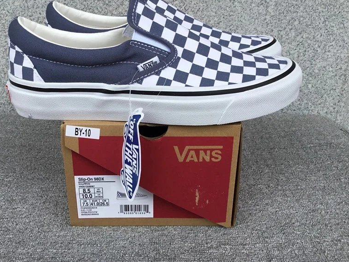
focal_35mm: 37
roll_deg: -0.7
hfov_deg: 50.1
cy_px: 114
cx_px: 159
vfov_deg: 38.6
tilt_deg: -22.6
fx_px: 373
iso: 25
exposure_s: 1/488
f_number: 2.4
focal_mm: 3.3
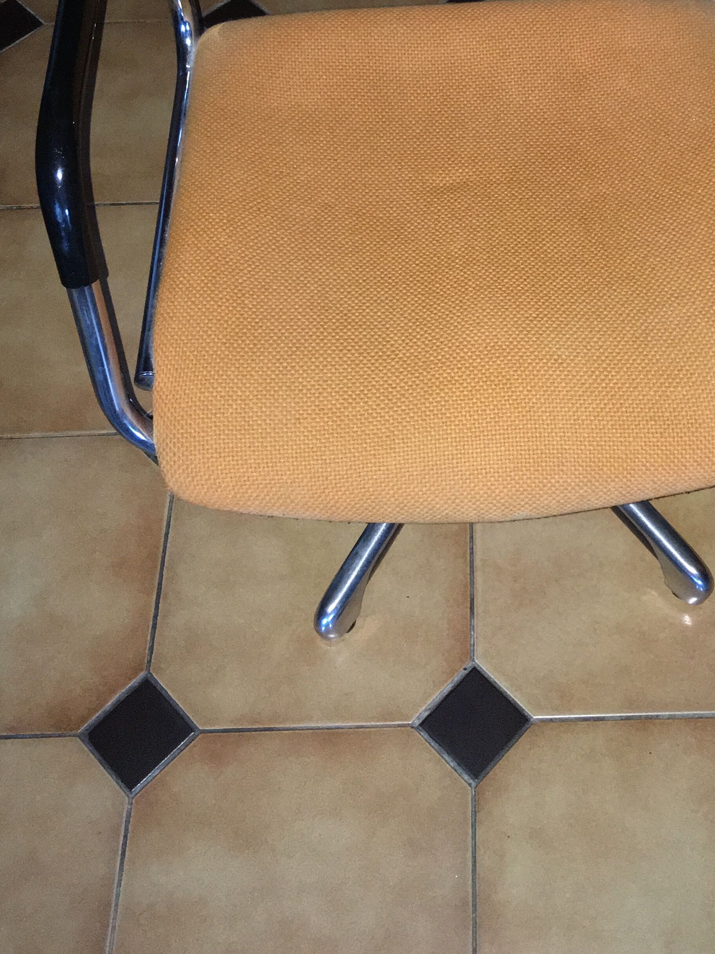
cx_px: 501
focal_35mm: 48
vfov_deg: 38.5
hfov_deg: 30.0
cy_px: 229
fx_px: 1322
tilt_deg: -52.9
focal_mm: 4.15
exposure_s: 1/17
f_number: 2.2
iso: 250
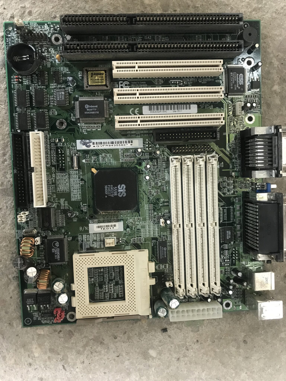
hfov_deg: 49.7
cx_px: 143
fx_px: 308
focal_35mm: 28
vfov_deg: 63.4
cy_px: 190
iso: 40
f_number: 1.8
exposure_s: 1/17
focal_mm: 3.99
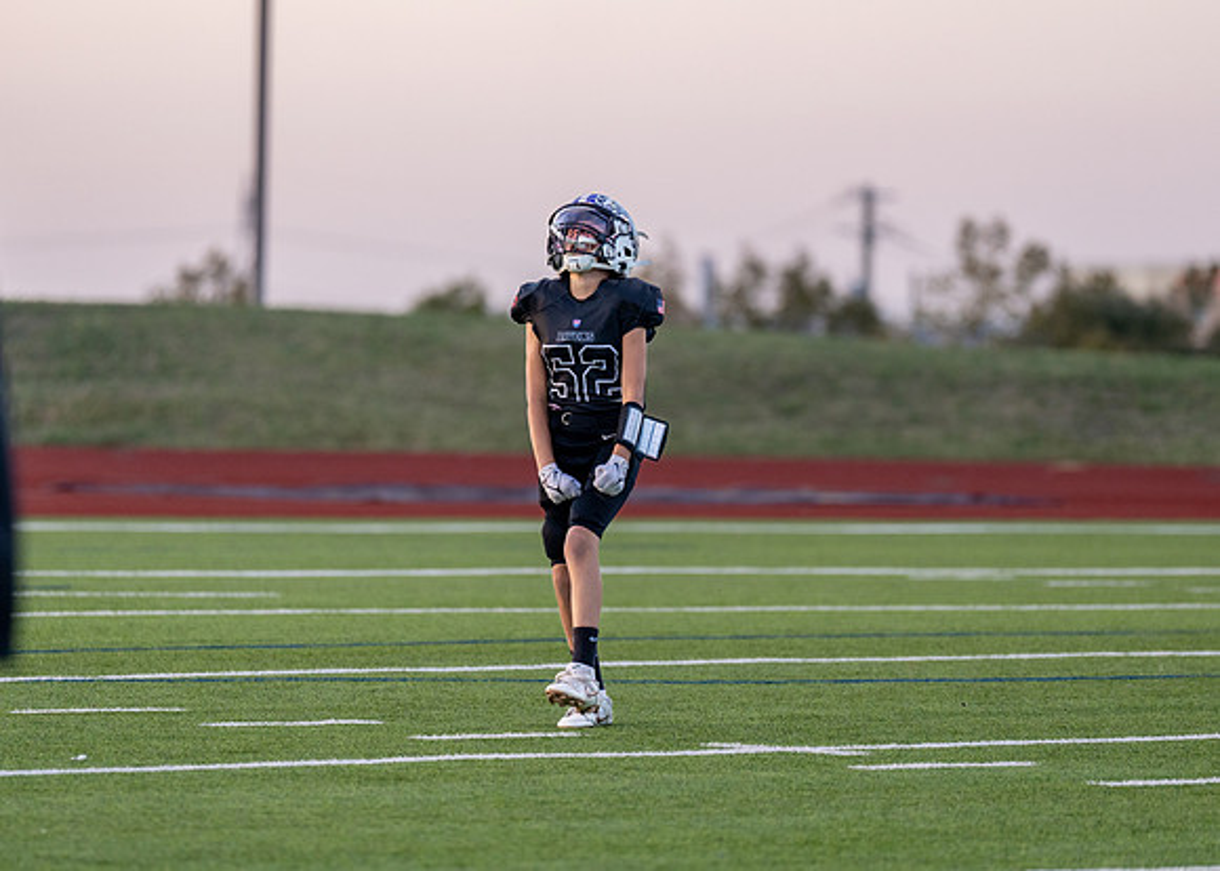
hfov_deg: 7.0
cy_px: 428
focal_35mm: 286
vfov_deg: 5.0
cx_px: 561
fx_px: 9904
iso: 500
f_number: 2.8
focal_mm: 200
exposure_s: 1/1250
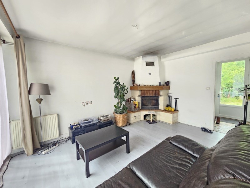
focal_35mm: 13
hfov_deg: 106.2
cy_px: 94
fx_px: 94
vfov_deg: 89.9
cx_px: 125
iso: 160
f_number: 2.2
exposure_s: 1/77
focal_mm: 2.2
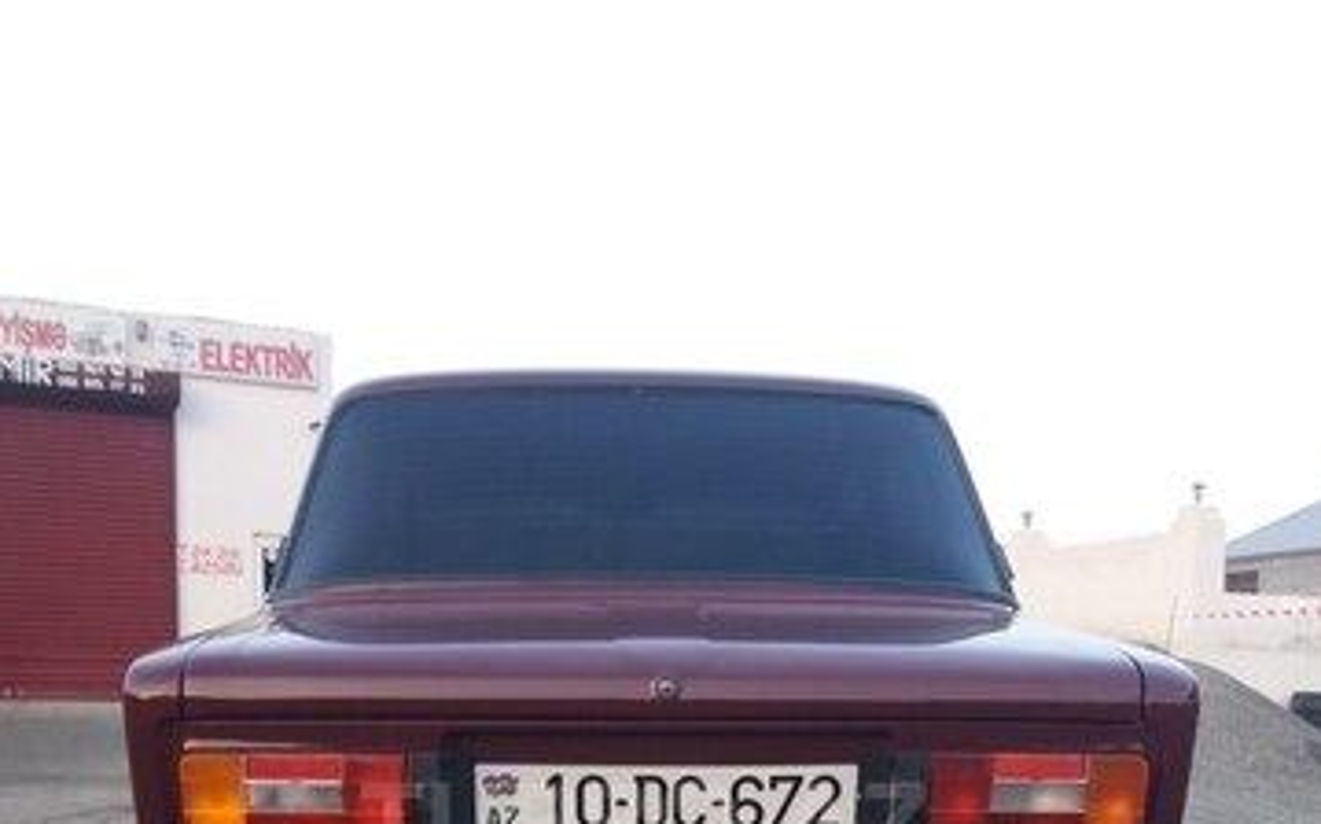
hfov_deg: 48.2
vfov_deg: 29.2
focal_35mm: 41
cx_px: 644
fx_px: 1475
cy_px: 824
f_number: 1.9
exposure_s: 1/30
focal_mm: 3.7
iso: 64
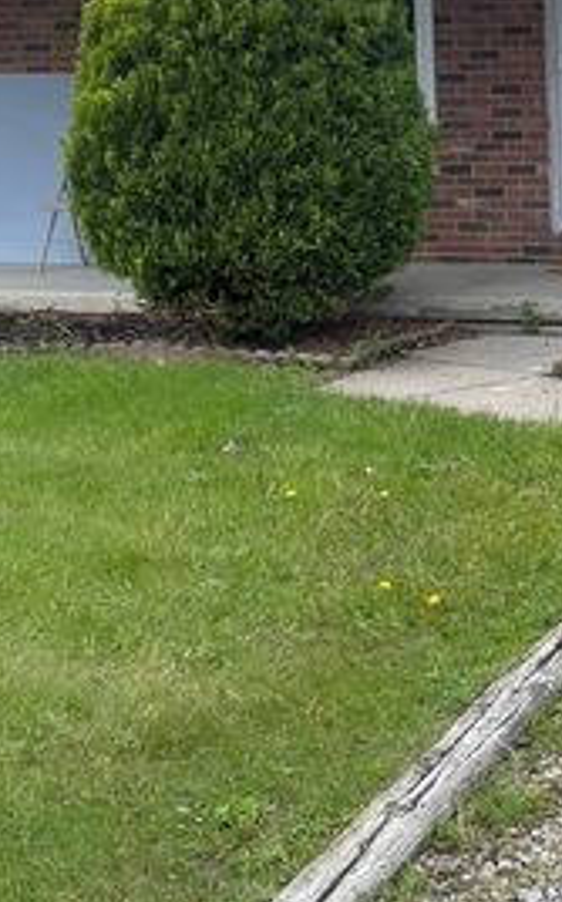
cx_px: 761
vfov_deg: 30.7
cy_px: 257
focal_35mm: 66
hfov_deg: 18.2
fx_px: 1621
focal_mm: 5.1
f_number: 1.6
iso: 32
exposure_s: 1/2083
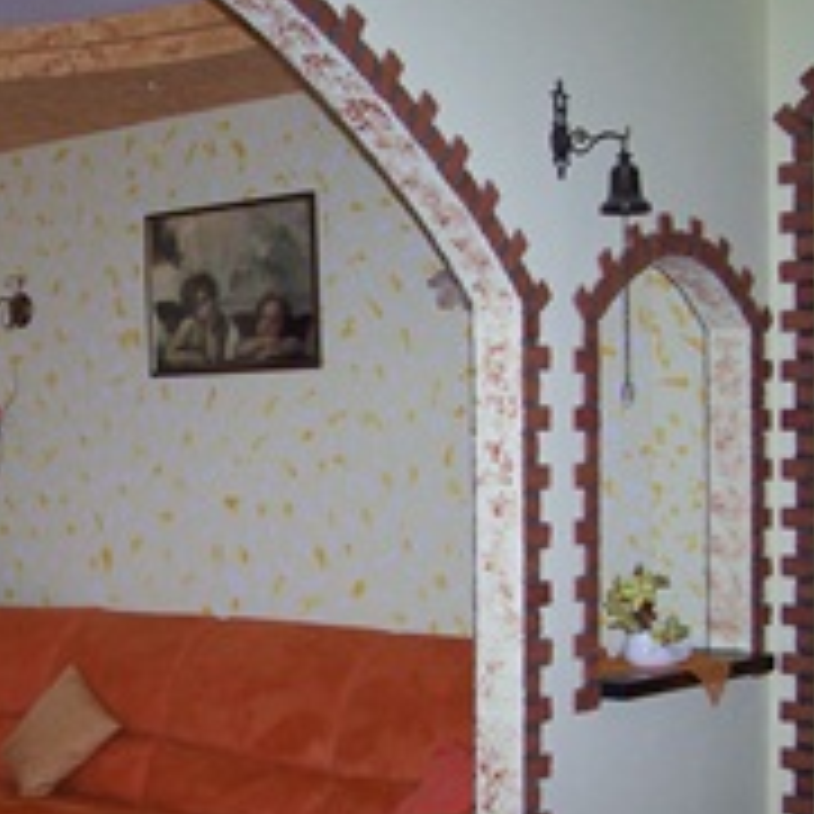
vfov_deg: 26.4
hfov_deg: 26.1
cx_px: 198
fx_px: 1729
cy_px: 488
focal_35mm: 65
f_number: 2.8
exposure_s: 1/60
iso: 140
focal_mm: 6.3
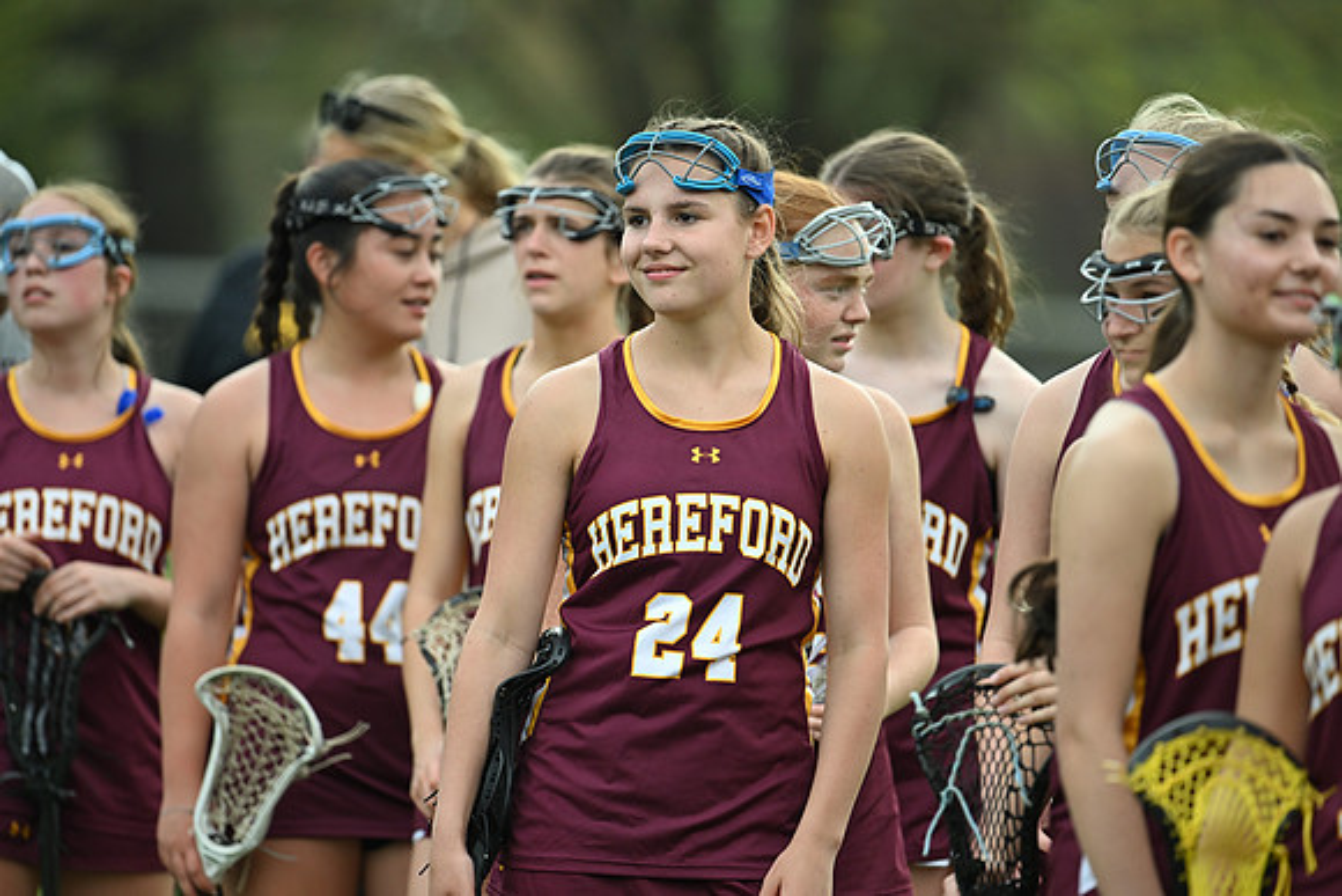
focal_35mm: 400
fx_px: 14914
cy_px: 448
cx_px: 671
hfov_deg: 5.2
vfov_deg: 3.4
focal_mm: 400
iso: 1000
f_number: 4.5
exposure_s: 1/1250
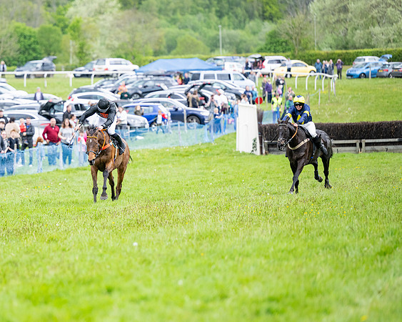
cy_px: 157
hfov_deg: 8.7
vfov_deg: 7.0
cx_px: 106
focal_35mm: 222
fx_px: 2645
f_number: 2.8
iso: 500
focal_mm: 155
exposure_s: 1/1250
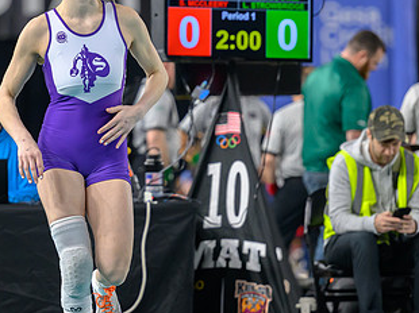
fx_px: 3846
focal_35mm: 318
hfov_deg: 6.2
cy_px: 170
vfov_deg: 4.7
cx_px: 88
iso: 2800
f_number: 2.8
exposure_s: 1/800
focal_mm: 145
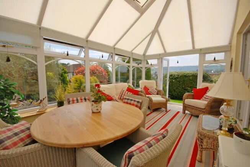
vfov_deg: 77.5
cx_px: 125
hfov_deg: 100.3
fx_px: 104
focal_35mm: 15
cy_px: 84
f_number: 8
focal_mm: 10
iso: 100
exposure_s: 1/200
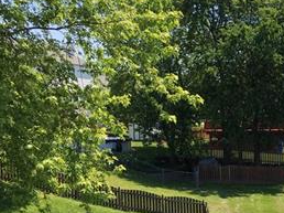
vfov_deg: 20.1
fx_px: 590
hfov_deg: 25.4
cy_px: 180
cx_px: 297
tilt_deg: -4.2
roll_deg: +0.4
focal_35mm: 72
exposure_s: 1/836
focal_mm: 4.15
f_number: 2.2
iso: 25
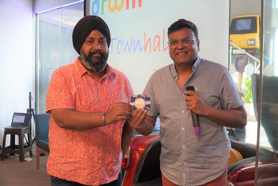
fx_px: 332
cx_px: 139
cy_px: 93
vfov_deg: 31.2
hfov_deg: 45.4
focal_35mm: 43
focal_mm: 29
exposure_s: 1/160
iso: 1000
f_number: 4
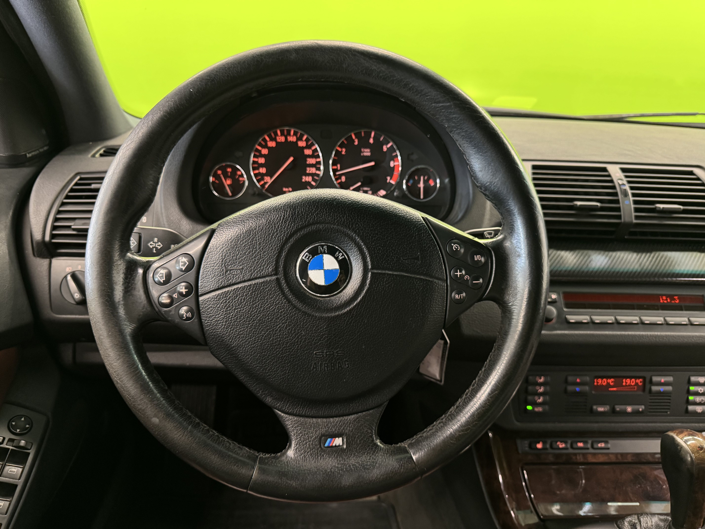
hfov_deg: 71.6
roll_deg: -3.5
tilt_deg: -23.1
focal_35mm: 24
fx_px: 489
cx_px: 352
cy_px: 264
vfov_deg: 56.8
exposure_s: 1/50
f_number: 1.78
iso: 400
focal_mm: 6.76
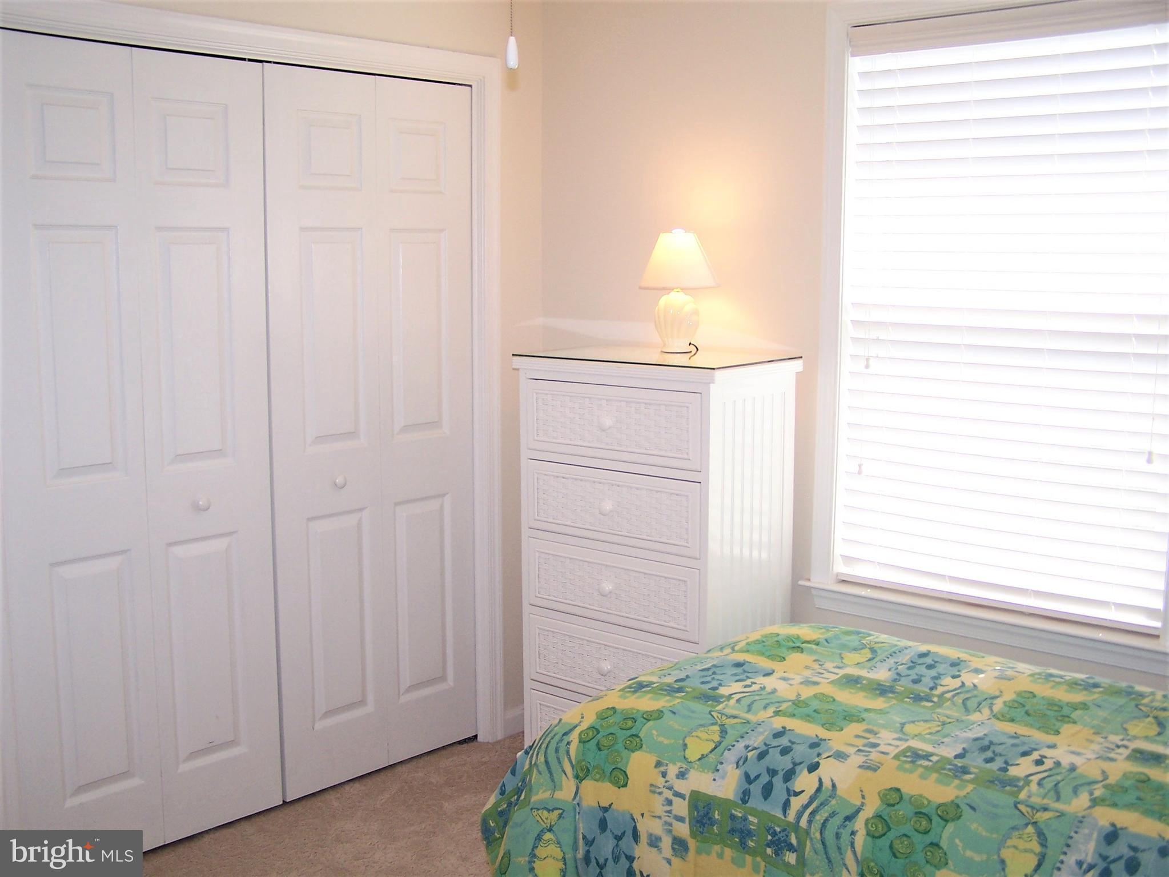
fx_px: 1284
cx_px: 584
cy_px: 438
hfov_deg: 49.0
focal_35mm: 38
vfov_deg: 37.7
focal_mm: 6.3
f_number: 2.8
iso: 80
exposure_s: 1/60
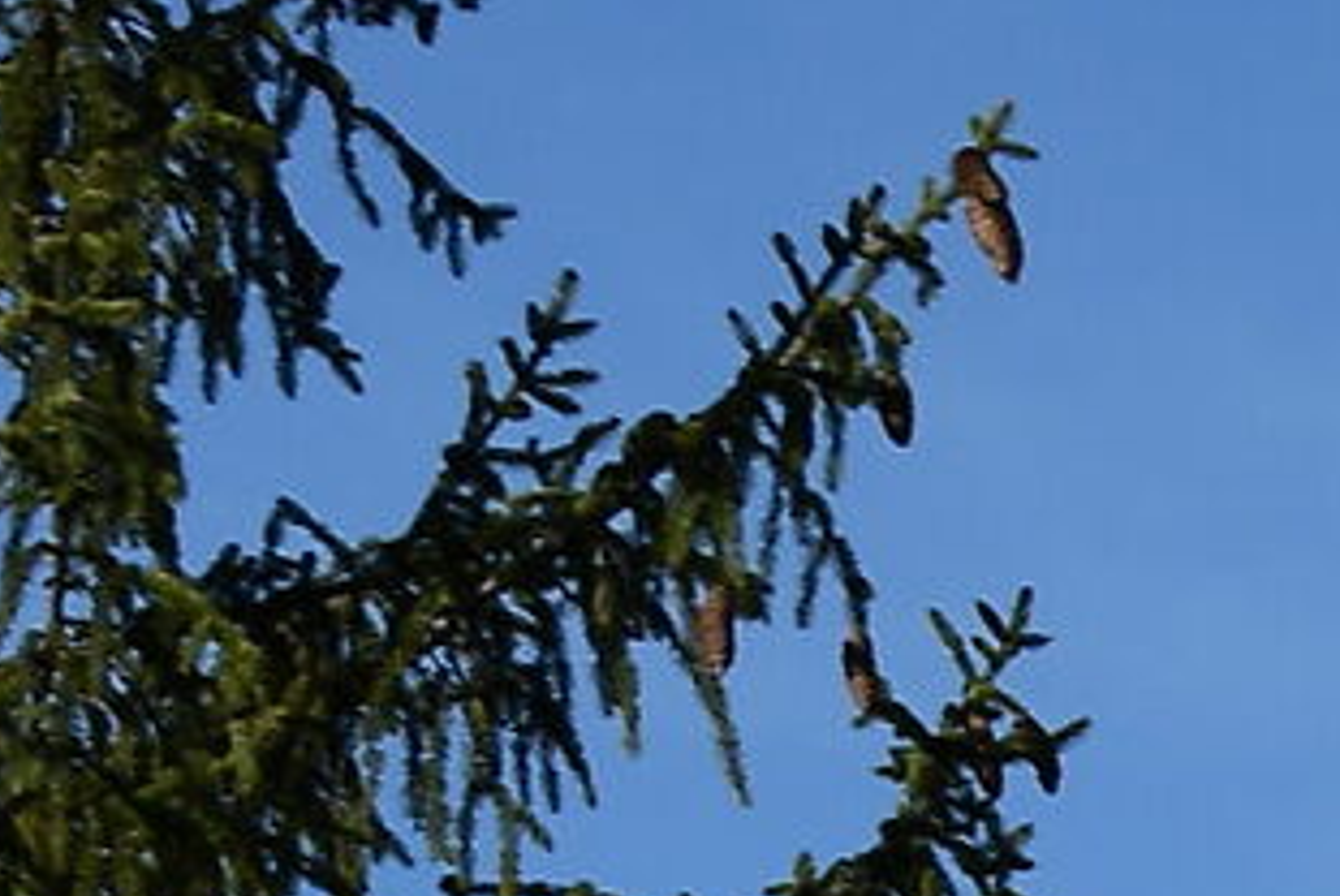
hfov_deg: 6.1
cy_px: 3405
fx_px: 12071
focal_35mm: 324
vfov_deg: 4.0
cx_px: 3378
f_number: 10
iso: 100
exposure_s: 1/200
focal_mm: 28
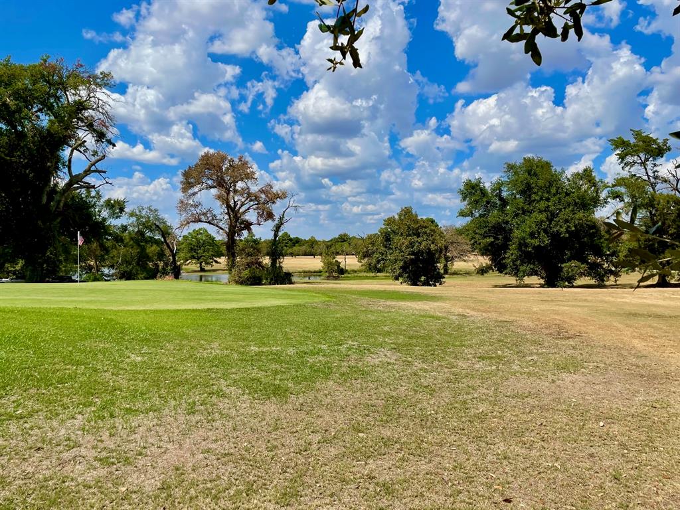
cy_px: 255
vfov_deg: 53.1
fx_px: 511
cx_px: 340
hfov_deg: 67.3
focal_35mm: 26
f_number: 1.6
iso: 32
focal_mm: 4.2
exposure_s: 1/5556
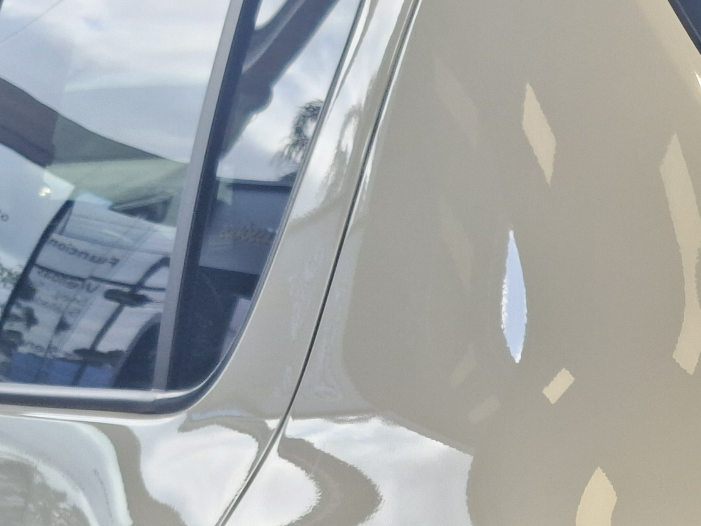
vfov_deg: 12.5
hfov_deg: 16.8
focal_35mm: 113
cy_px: 784
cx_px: 810
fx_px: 2289
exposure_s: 1/221
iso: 50
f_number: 1.8
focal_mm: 5.54
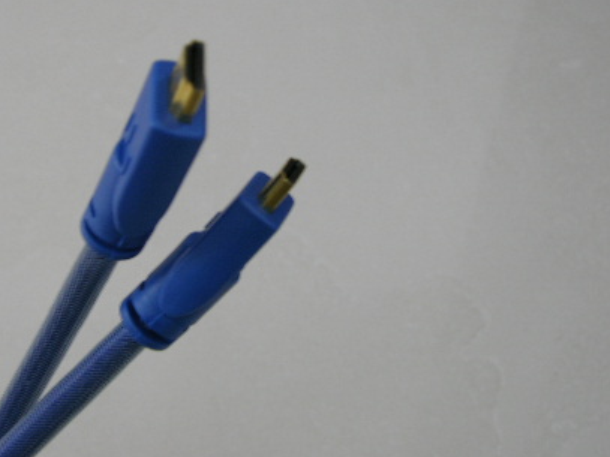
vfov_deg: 26.5
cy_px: 174
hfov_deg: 34.7
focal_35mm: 55
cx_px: 216
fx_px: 969
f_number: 2.8
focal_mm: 8.9
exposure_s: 1/3.5
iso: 53
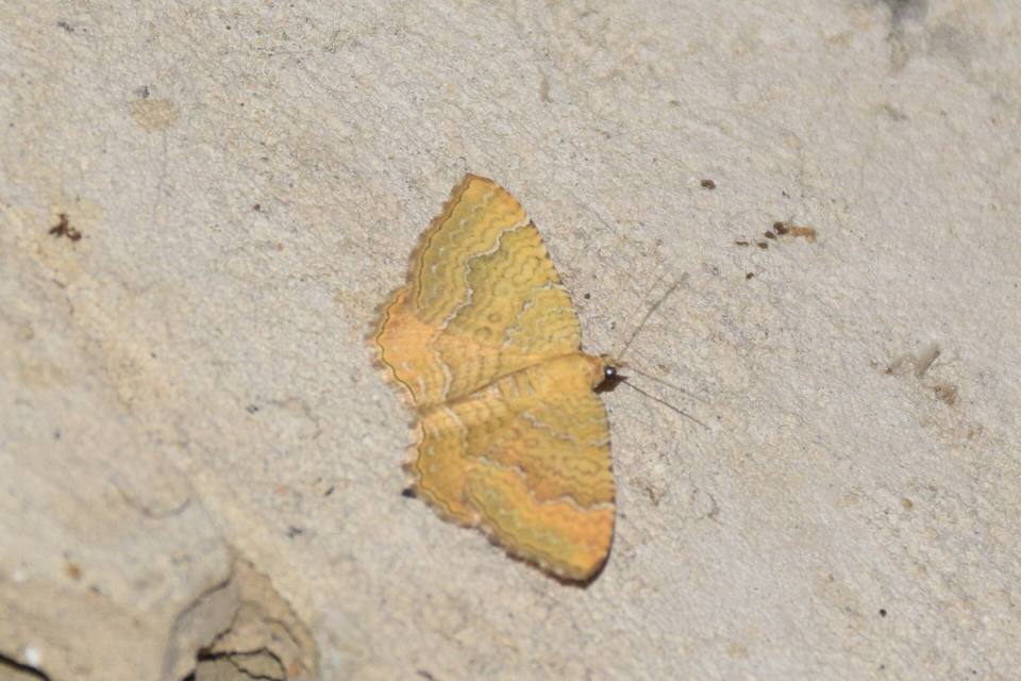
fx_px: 5955
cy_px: 340
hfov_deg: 9.8
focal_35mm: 210
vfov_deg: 6.5
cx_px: 510
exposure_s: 1/60
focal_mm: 140
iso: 320
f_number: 7.1
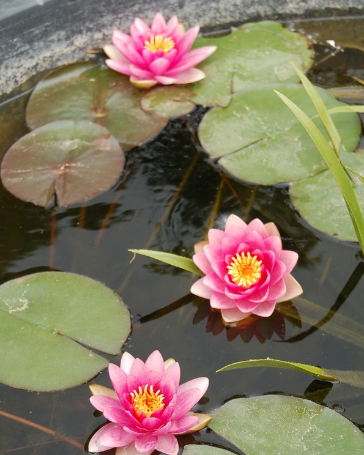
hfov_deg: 16.4
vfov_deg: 20.5
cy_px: 226
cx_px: 182
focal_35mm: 94
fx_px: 1260
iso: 200
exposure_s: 1/160
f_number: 6.3
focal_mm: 55
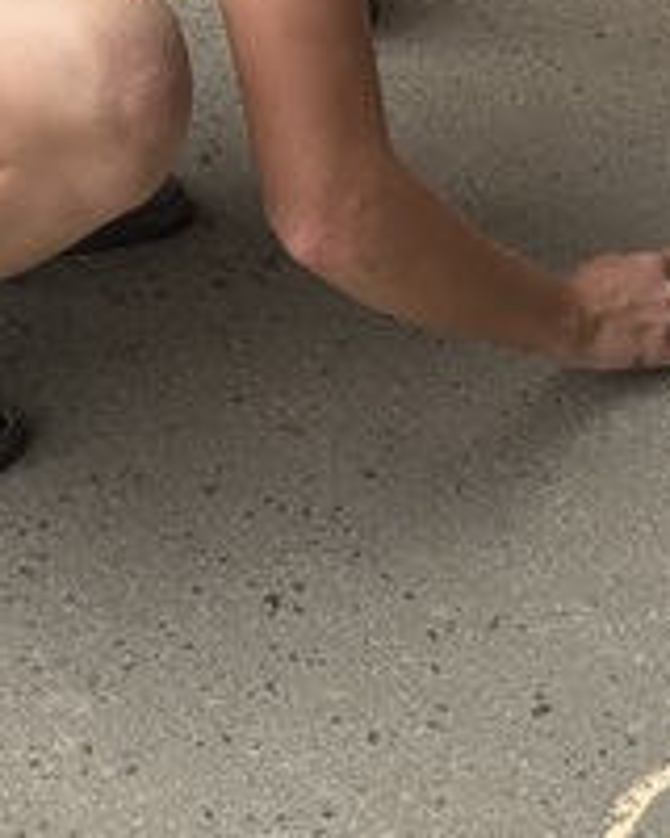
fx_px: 3222
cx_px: 863
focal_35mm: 130
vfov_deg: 14.7
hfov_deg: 11.6
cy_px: 172
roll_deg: -1.6
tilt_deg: -31.5
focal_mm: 5.7
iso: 32
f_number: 1.5
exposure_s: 1/140
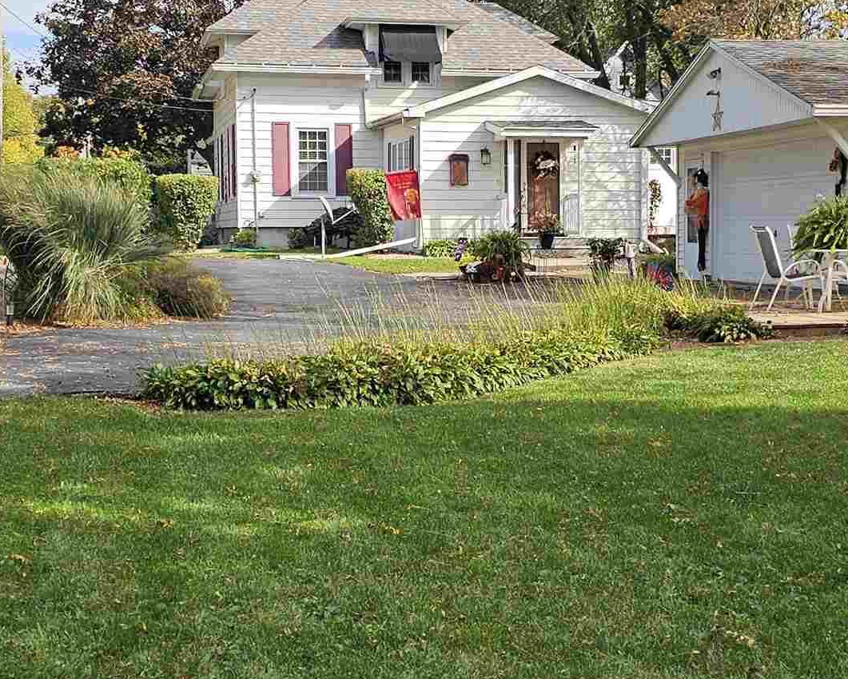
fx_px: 1631
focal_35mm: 65
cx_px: 468
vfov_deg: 23.5
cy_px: 278
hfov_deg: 29.1
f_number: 1.7
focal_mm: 6.3
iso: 10
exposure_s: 1/458
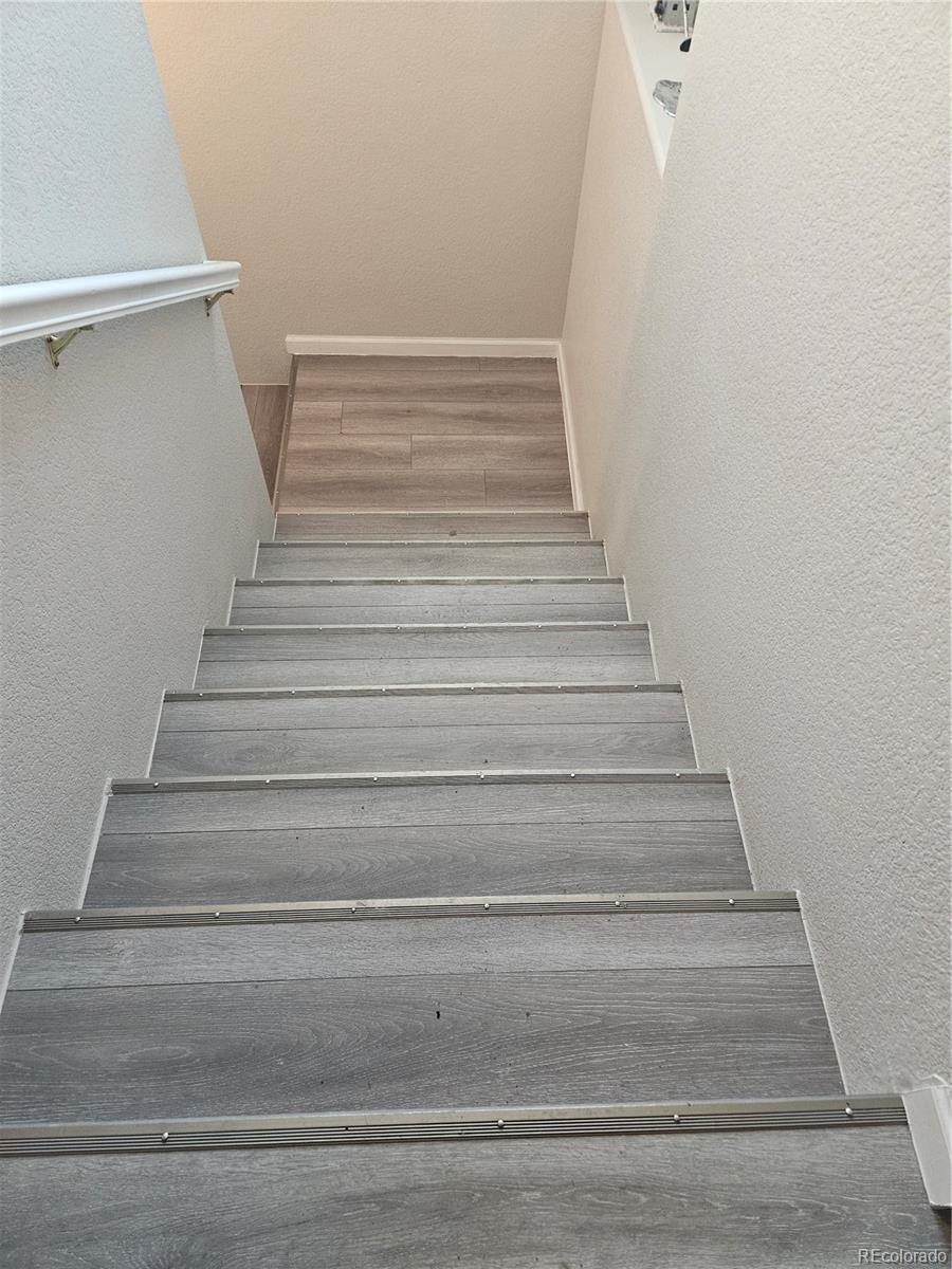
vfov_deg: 73.9
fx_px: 843
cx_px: 476
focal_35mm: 23
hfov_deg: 58.9
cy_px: 634
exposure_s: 1/120
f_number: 1.8
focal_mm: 5.4
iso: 640
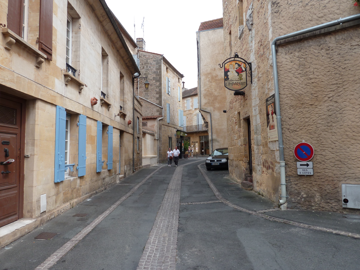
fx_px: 260
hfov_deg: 69.4
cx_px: 180
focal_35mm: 25
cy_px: 135
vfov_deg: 54.9
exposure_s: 1/250
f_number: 4
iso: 80
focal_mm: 4.1
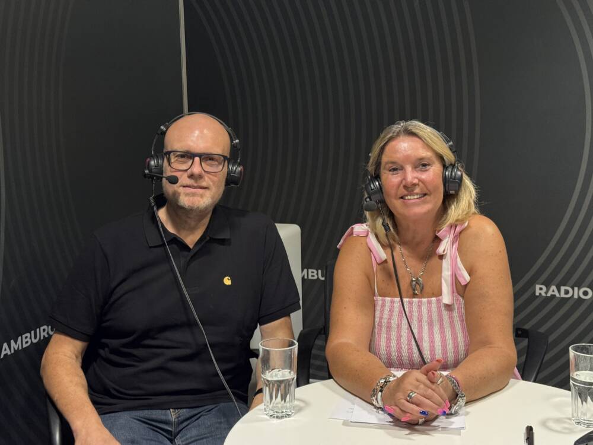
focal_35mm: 48
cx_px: 296
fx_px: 822
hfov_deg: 39.7
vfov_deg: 30.3
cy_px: 222
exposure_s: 1/40
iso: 250
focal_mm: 6.76
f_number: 1.78
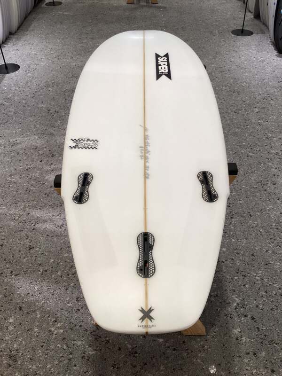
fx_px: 337
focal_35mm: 31
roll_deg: -0.3
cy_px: 188
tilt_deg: -42.4
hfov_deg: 45.4
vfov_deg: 58.4
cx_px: 141
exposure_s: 1/100
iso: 80
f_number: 2.4
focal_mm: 3.3
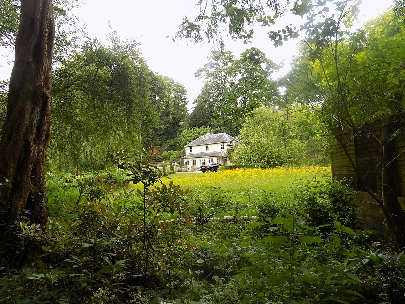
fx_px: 269
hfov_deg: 73.9
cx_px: 202
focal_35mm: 23
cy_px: 152
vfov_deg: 58.9
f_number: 3.1
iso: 80
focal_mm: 4
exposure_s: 1/160
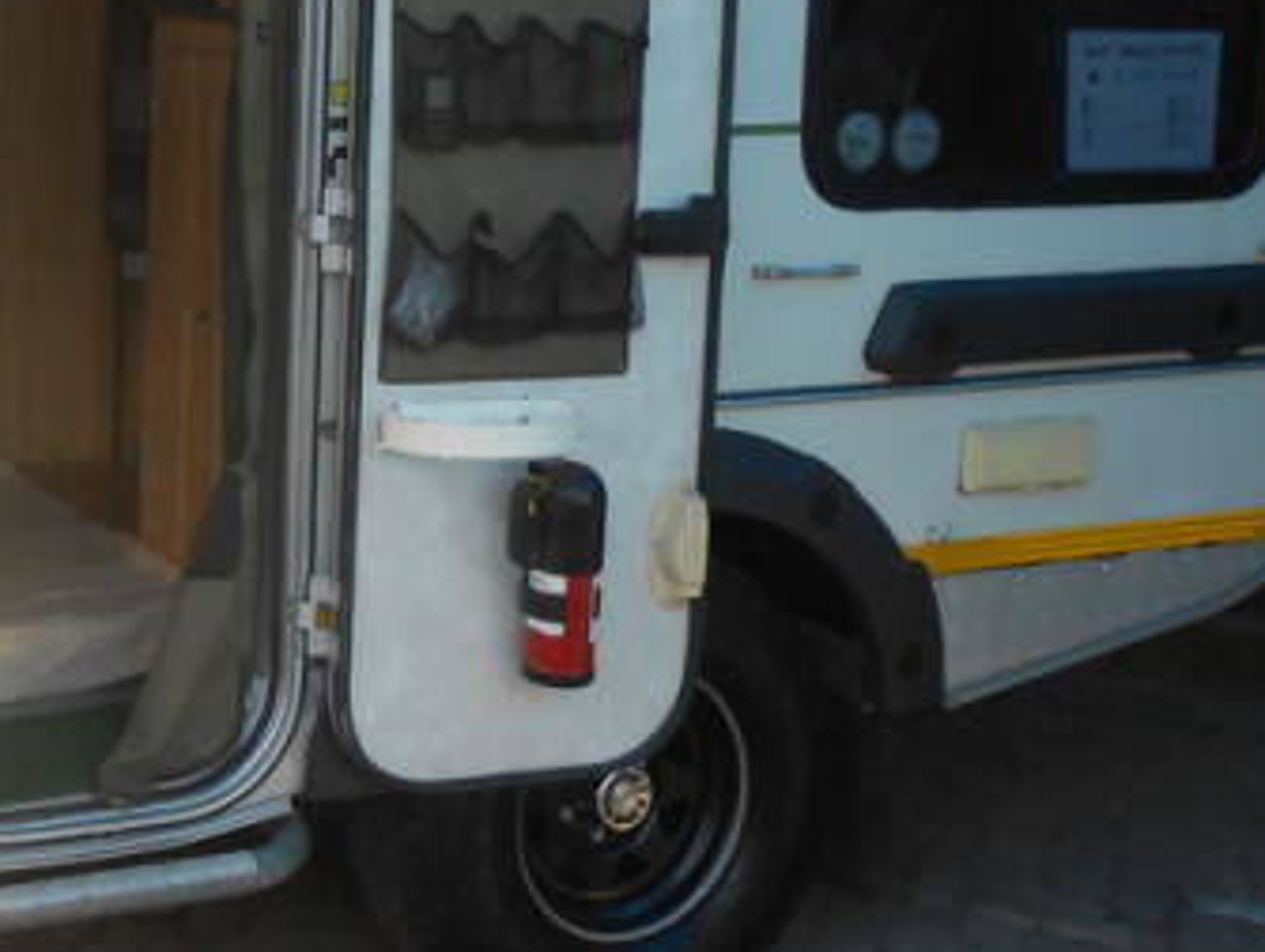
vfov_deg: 23.4
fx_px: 2268
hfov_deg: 29.4
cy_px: 204
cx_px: 45
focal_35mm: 62
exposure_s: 1/250
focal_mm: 4.6
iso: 160
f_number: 3.5
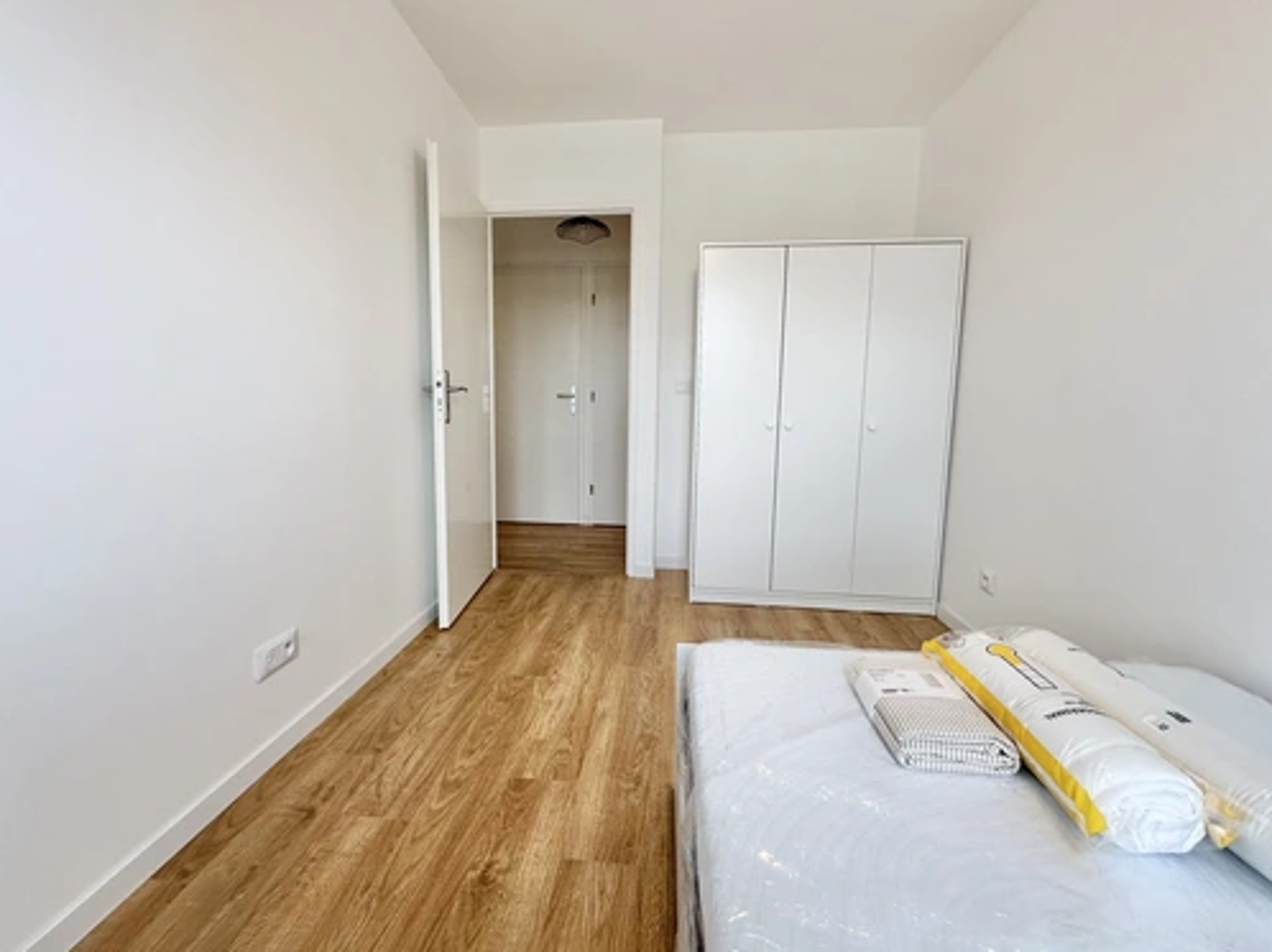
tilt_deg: -5.6
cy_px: 462
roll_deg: -0.9
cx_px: 612
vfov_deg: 81.7
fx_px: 551
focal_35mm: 15
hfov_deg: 98.2
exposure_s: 1/100
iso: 160
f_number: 2.2
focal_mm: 2.22
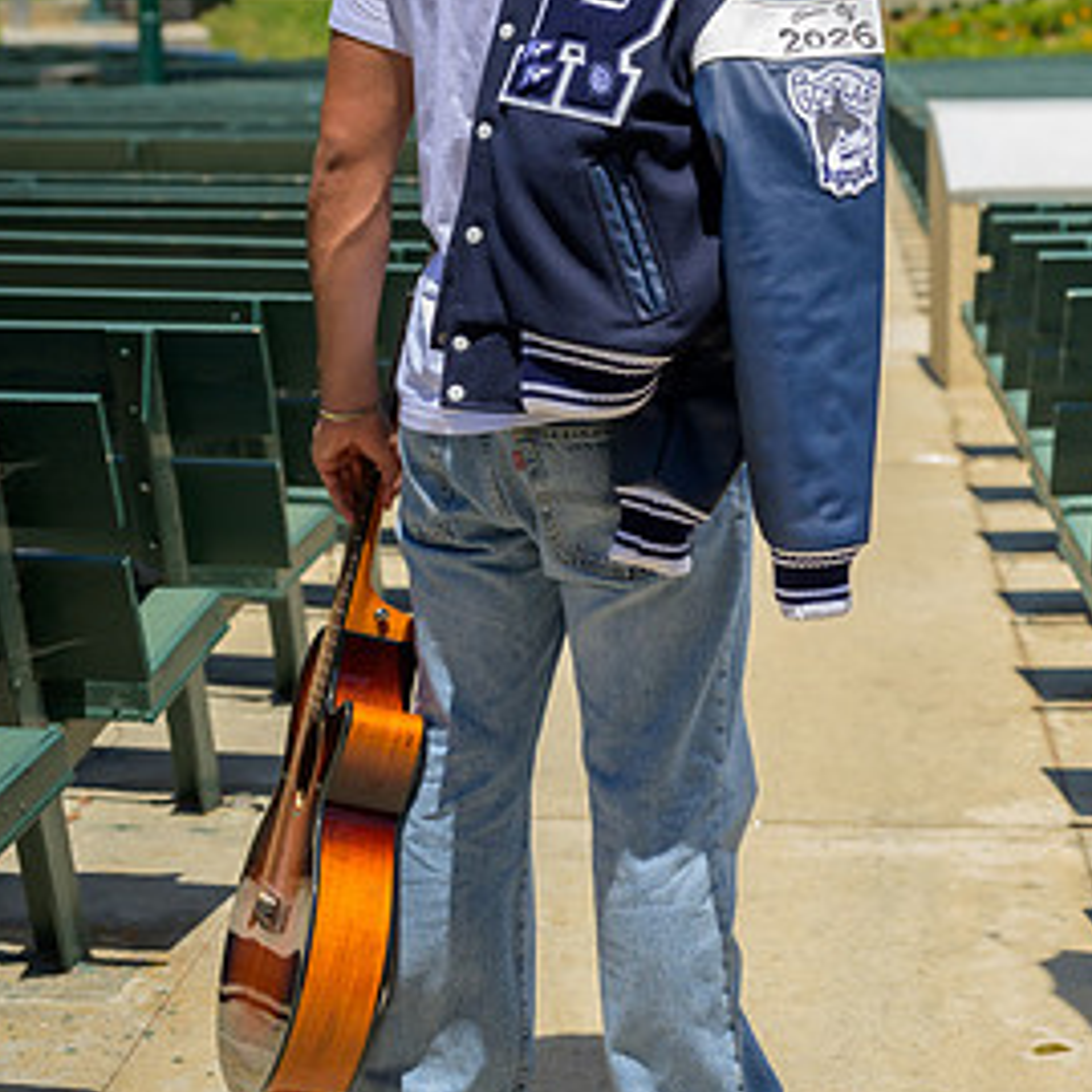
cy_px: 369
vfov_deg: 21.3
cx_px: 585
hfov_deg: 21.4
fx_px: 2891
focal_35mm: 81
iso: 800
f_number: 4
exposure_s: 1/8000
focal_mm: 57
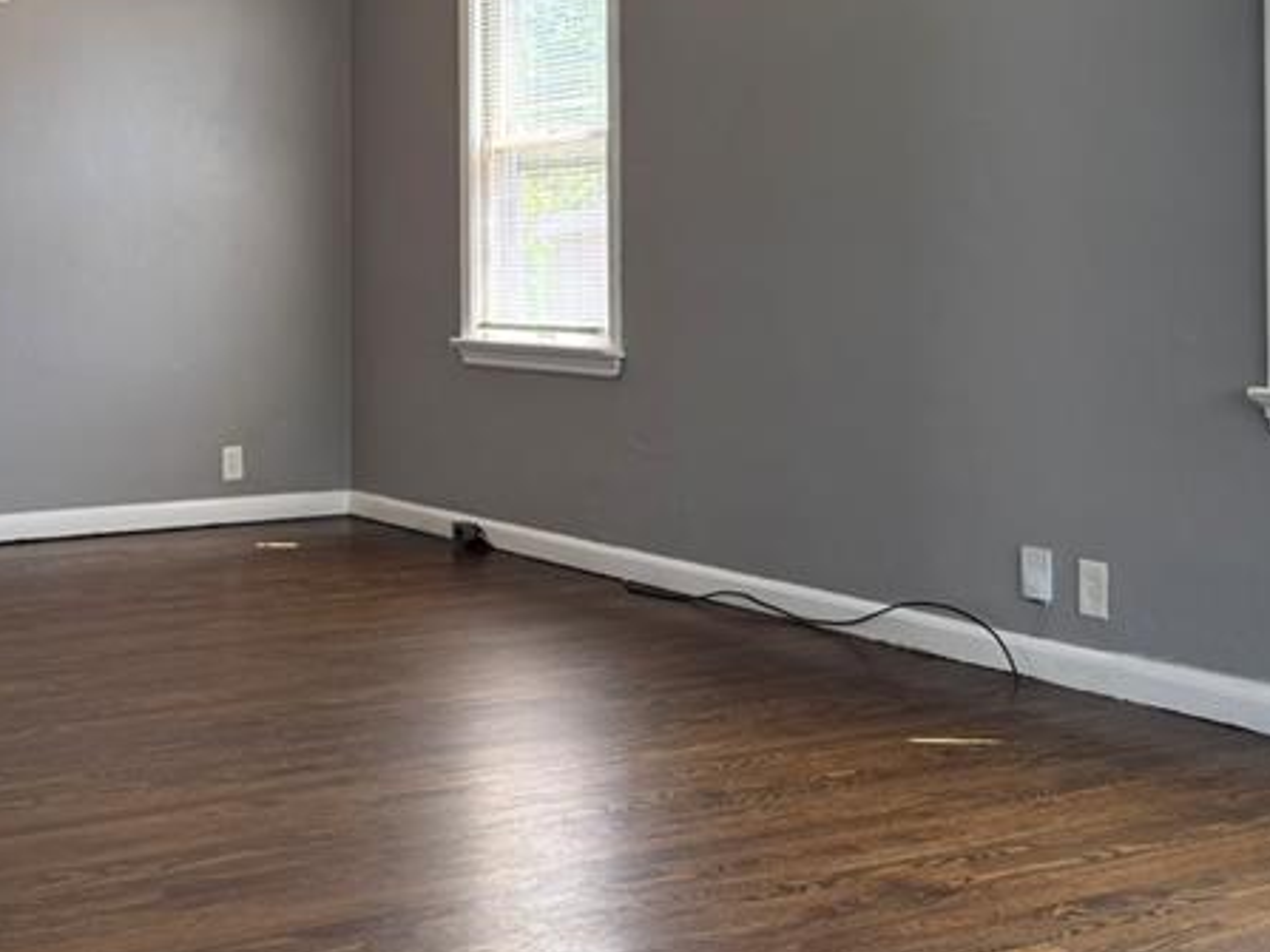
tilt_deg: +0.1
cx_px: 469
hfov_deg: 34.7
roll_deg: +0.2
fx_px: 2017
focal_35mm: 55
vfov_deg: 26.2
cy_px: 244
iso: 100
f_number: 1.78
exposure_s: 1/167
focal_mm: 6.76
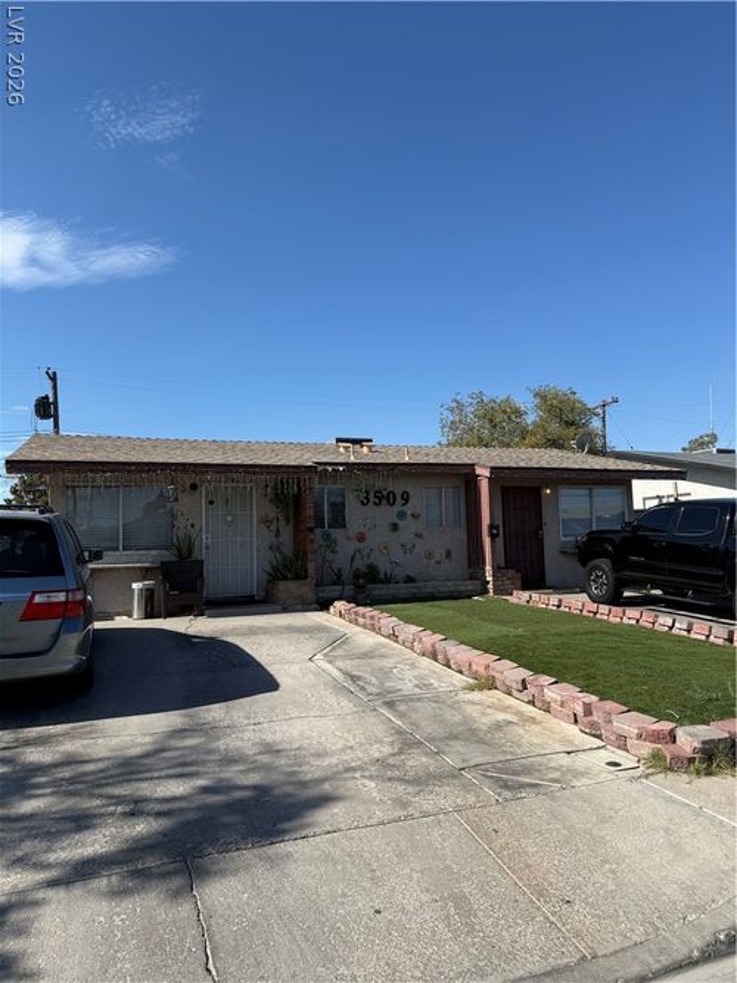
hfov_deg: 56.8
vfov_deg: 71.6
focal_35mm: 24
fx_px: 682
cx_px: 368
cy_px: 492
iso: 80
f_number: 1.78
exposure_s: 1/4975
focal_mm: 6.76
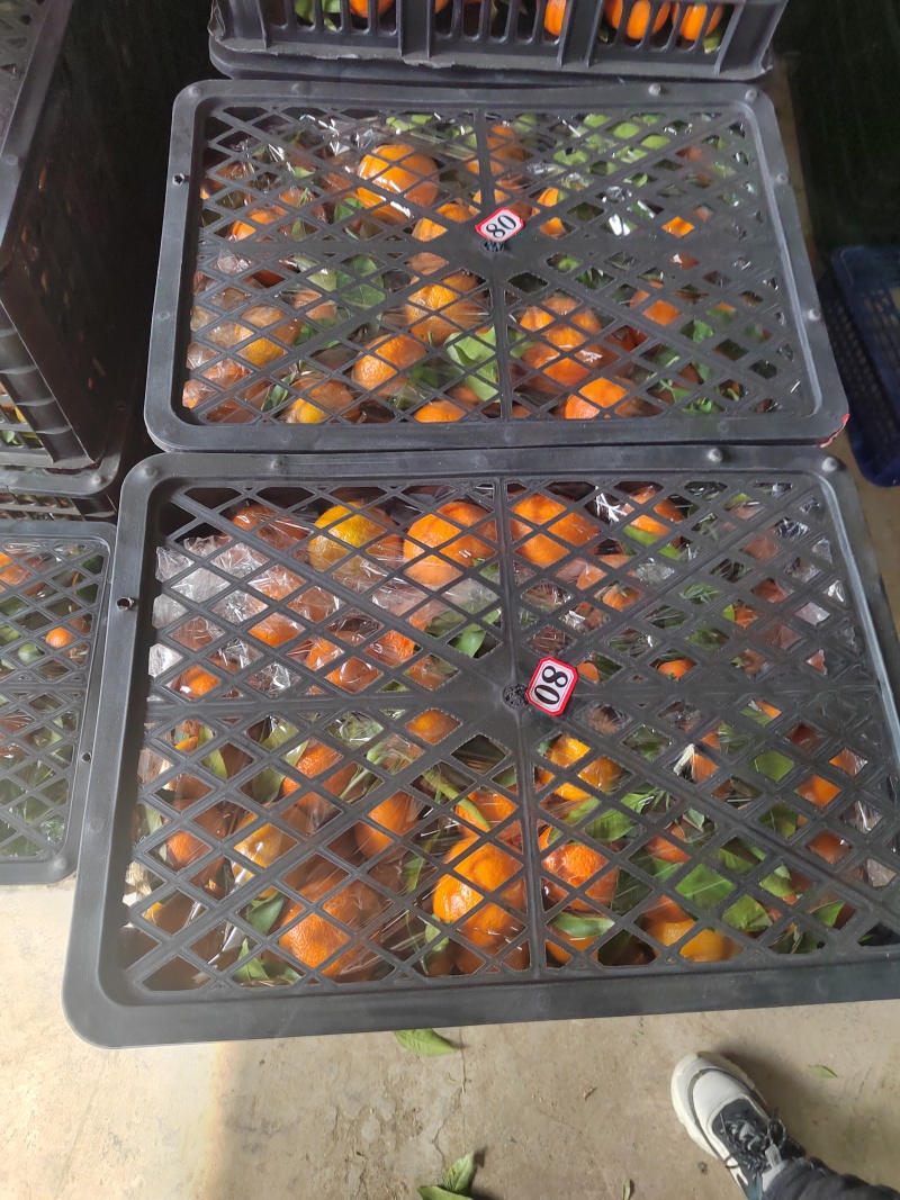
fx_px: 797
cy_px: 600
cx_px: 450
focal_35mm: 23
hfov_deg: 58.9
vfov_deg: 73.9
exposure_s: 1/100
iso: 294
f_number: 1.9
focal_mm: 5.52
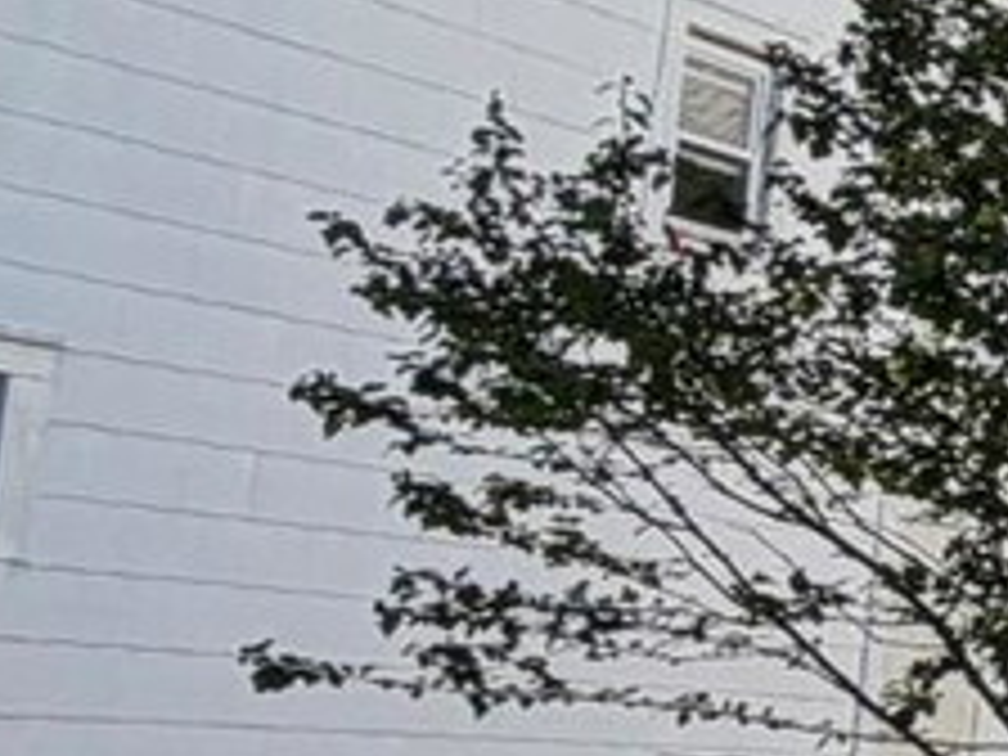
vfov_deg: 14.8
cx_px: 3146
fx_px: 2912
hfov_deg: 10.9
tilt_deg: +8.0
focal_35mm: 100
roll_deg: +0.4
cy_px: 441
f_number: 2.2
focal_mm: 2.22
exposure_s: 1/224
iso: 40
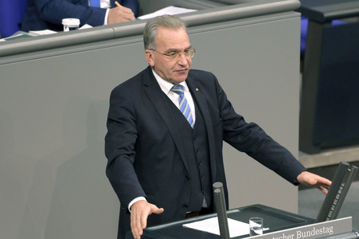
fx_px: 3587
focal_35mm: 360
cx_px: 180
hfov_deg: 5.7
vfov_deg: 3.8
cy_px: 120
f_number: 5.6
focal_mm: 360
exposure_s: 1/320
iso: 10000
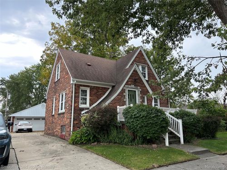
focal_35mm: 26
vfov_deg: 53.1
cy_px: 85
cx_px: 114
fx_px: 170
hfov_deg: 67.3
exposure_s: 1/204
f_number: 1.5
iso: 40
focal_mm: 5.7
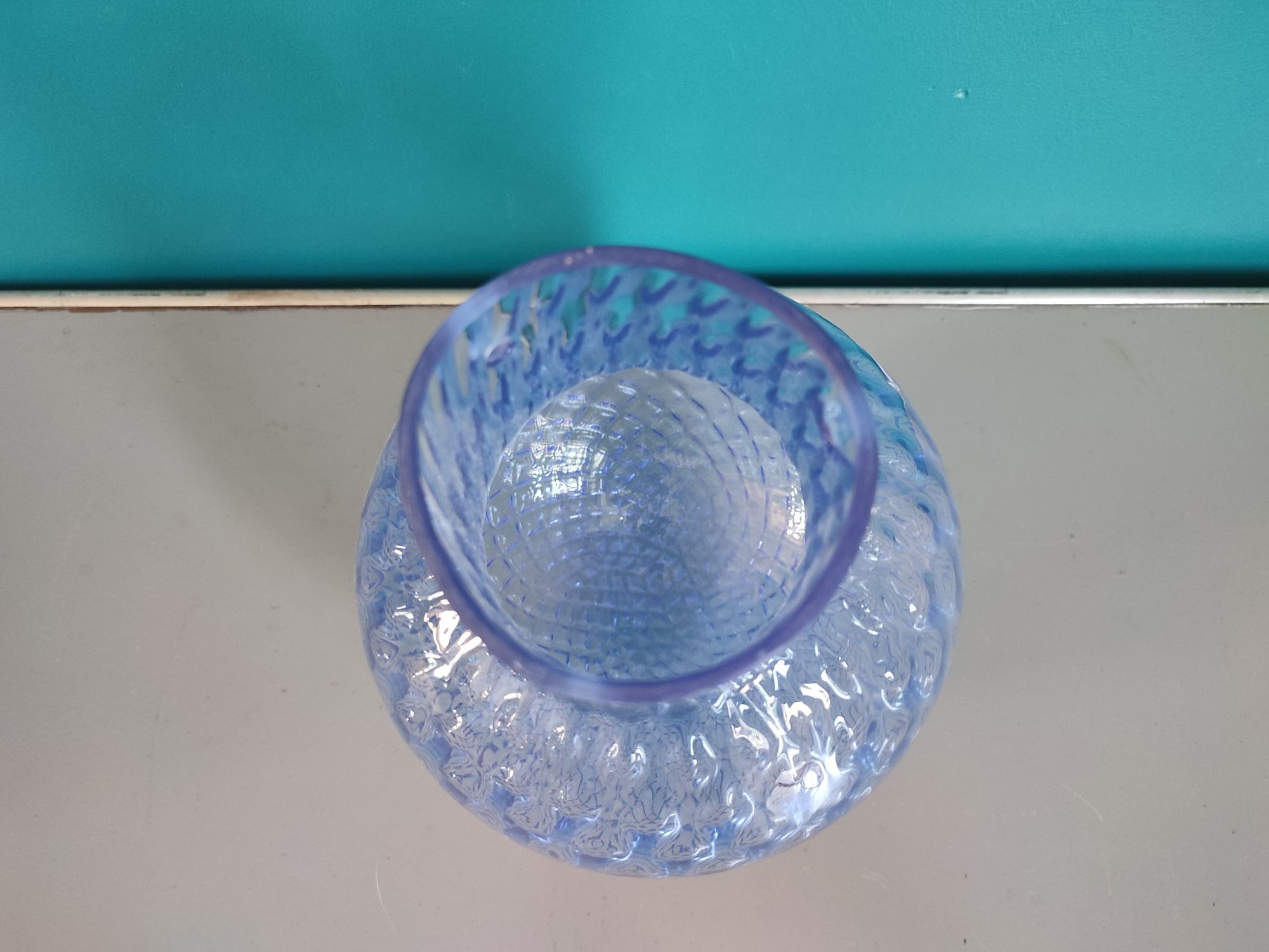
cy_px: 476
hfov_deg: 69.4
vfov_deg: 54.9
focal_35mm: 25
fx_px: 916
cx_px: 634
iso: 919
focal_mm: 6.04
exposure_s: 1/33
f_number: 1.9
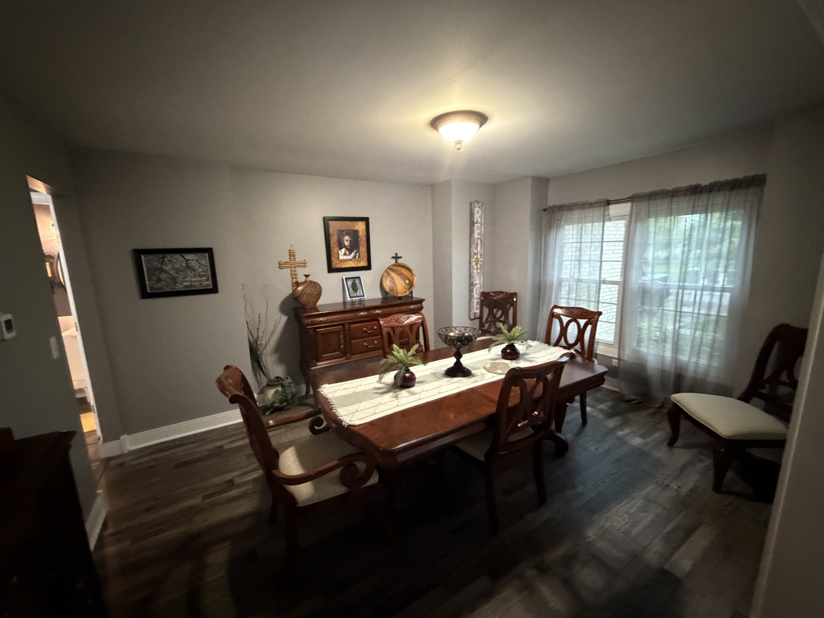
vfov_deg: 85.7
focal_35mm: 14
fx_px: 333
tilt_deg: -8.5
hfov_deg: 102.1
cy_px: 309
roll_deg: +1.7
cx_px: 412
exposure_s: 1/40
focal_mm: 2.22
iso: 1250
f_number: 2.2
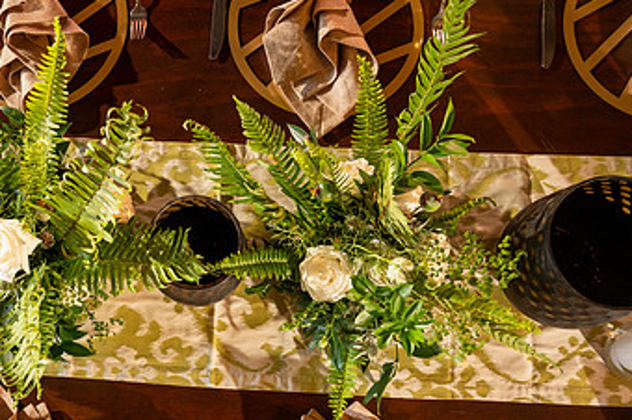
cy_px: 282
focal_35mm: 41
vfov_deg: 32.3
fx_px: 719
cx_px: 188
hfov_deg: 46.3
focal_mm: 24
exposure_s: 1/30
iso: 400
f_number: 4
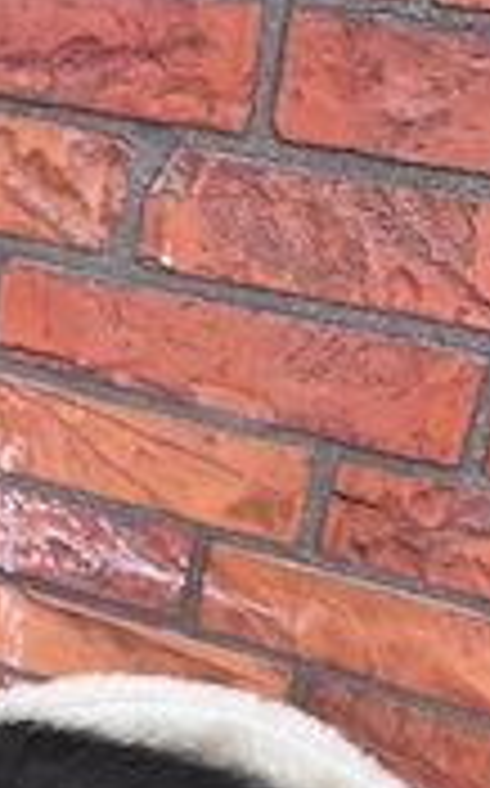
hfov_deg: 19.6
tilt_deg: -41.5
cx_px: -58
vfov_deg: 29.1
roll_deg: -1.2
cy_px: 887
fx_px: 1349
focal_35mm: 63
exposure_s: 1/60
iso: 320
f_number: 1.6
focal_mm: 5.1
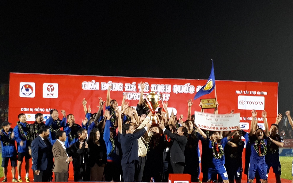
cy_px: 106
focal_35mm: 29
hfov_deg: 64.6
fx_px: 232
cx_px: 148
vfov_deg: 43.0
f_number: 1.9
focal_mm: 3.6
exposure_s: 1/33
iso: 125
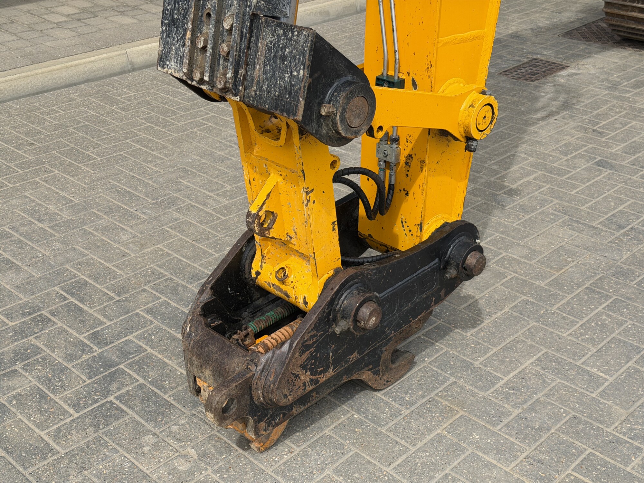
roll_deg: +0.8
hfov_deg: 39.7
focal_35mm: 48
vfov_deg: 30.3
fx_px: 893
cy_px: 242
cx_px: 322
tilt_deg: -26.7
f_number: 1.78
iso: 64
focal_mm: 6.76
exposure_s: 1/2208
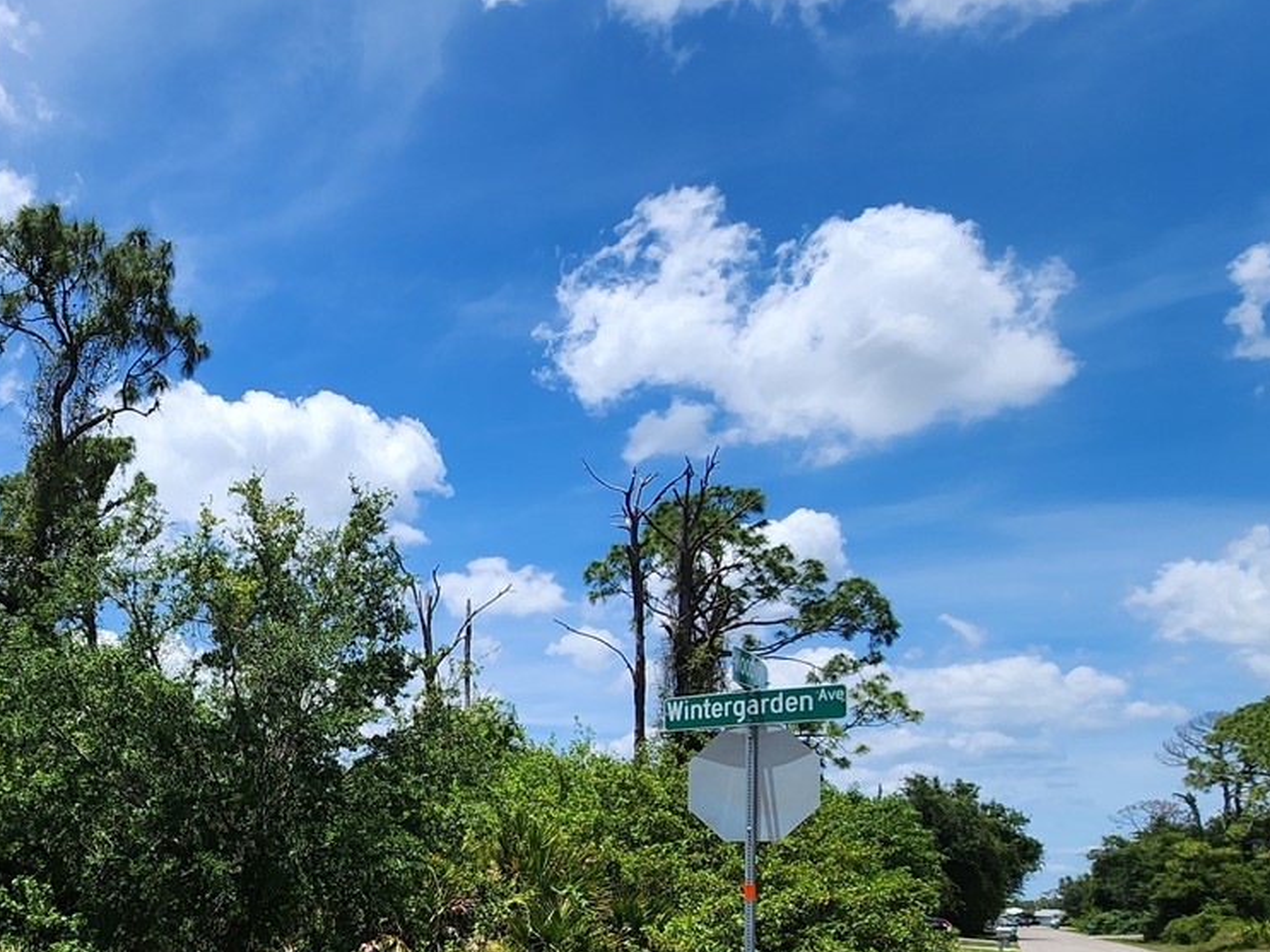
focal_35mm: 28
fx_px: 1027
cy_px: 819
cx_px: 104
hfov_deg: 54.4
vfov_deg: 46.0
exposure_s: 1/2265
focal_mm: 2.2
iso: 50
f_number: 2.2
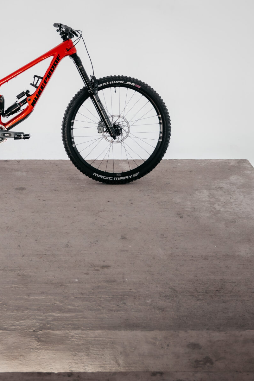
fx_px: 878
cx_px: 31
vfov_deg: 24.3
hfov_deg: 16.3
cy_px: 105
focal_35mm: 83
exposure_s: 1/200
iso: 1000
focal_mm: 39
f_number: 2.8
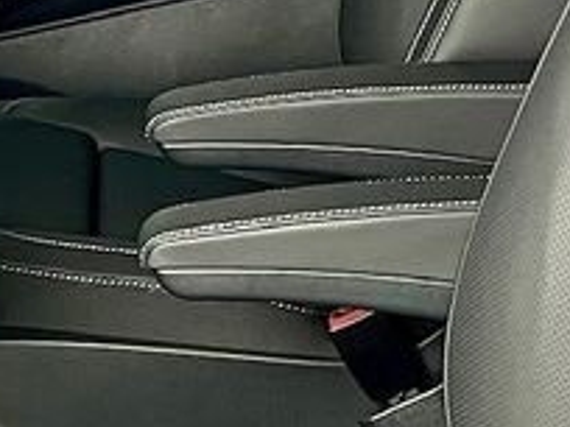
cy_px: -53
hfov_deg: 12.8
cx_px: 87
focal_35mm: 153
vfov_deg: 9.6
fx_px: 2519
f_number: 1.5
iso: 320
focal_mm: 5.7
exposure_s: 1/50
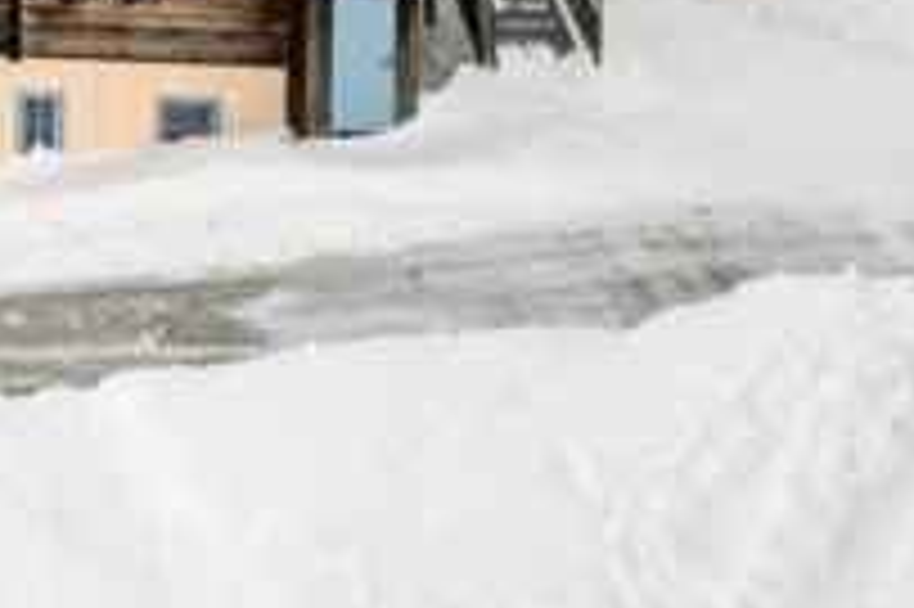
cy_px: -910
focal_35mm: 111
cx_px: -1162
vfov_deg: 10.4
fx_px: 2816
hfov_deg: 14.0
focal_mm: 8.38
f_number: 2.8
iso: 110
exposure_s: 1/2000
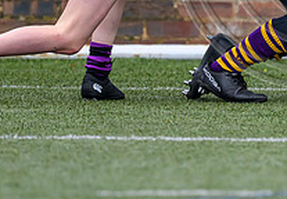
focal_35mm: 1703
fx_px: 13760
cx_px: 401
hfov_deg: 1.2
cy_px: 13
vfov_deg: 0.8
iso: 640
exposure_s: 1/2000
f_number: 3.5
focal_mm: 400
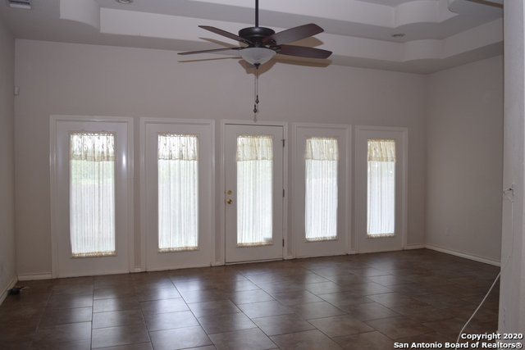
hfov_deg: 61.9
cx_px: 262
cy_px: 175
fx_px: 438
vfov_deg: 43.6
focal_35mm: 30
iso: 500
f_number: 4
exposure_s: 1/60
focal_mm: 20
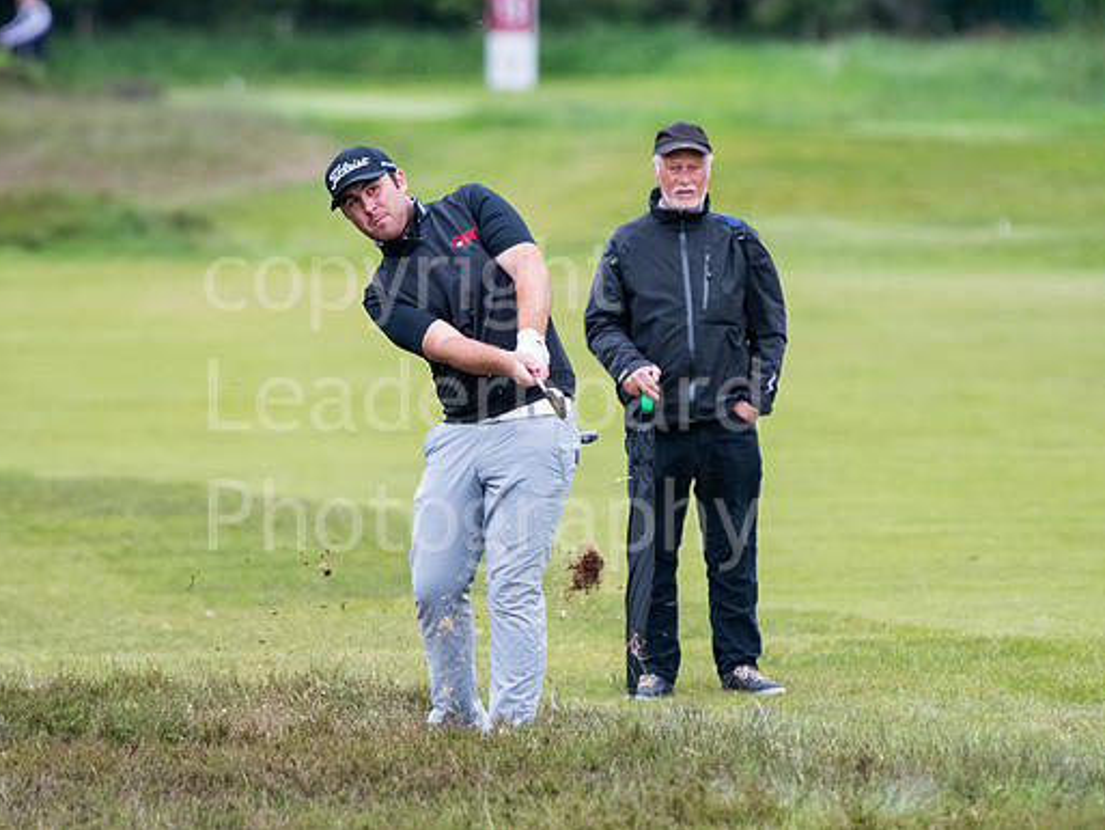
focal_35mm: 669
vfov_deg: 2.2
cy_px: 415
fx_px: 21361
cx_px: 487
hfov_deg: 3.0
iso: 1600
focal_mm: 410
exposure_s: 1/1600
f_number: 5.6
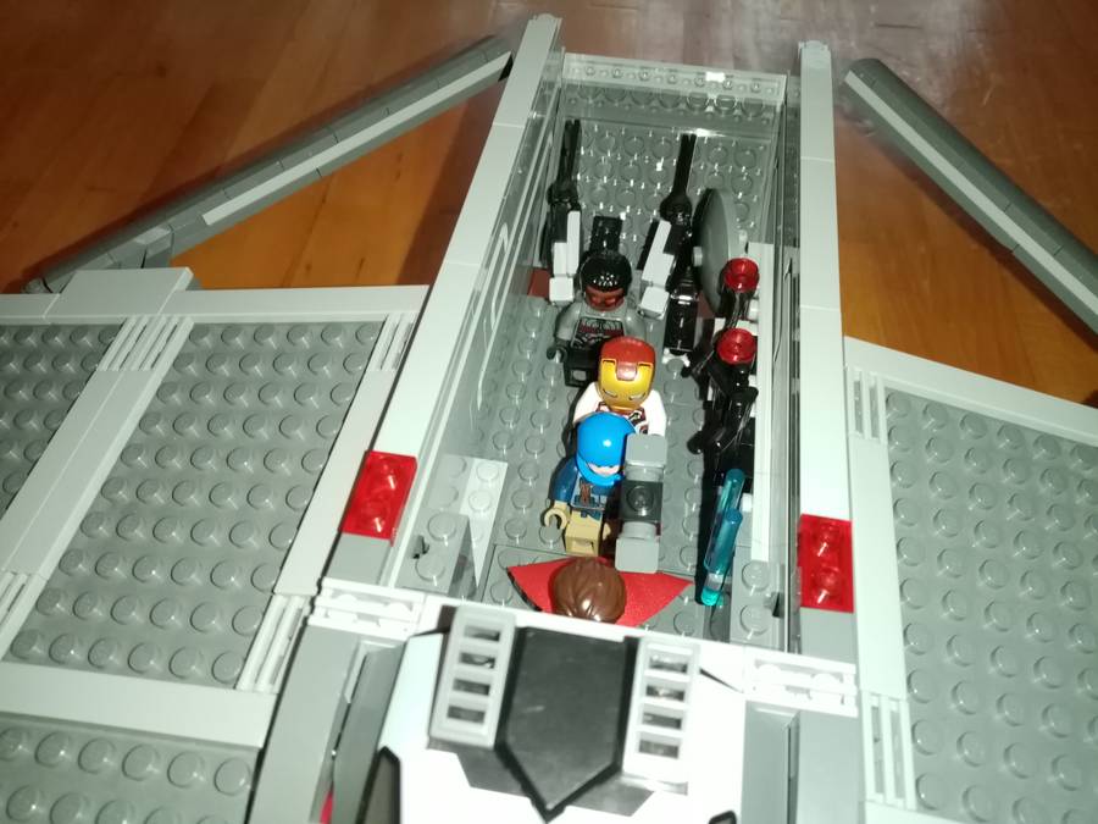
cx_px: 549
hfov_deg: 67.3
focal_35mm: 26
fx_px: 825
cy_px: 412
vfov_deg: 53.1
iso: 456
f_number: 1.8
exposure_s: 1/25
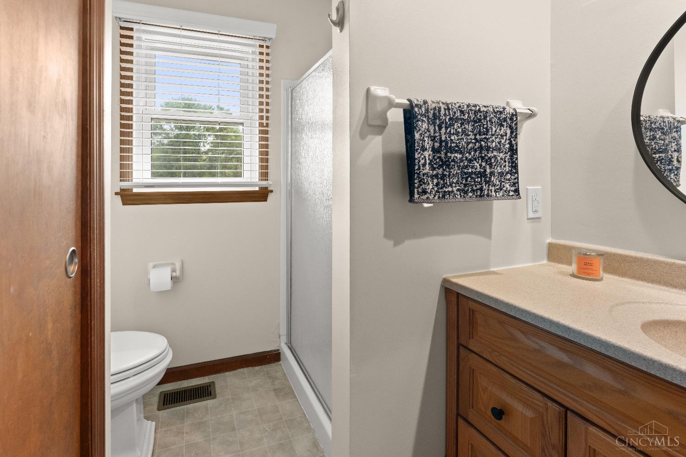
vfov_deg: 78.1
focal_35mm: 15
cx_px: 343
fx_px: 282
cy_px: 228
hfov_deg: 101.1
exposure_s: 1/8
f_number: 8
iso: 1250
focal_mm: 14.8
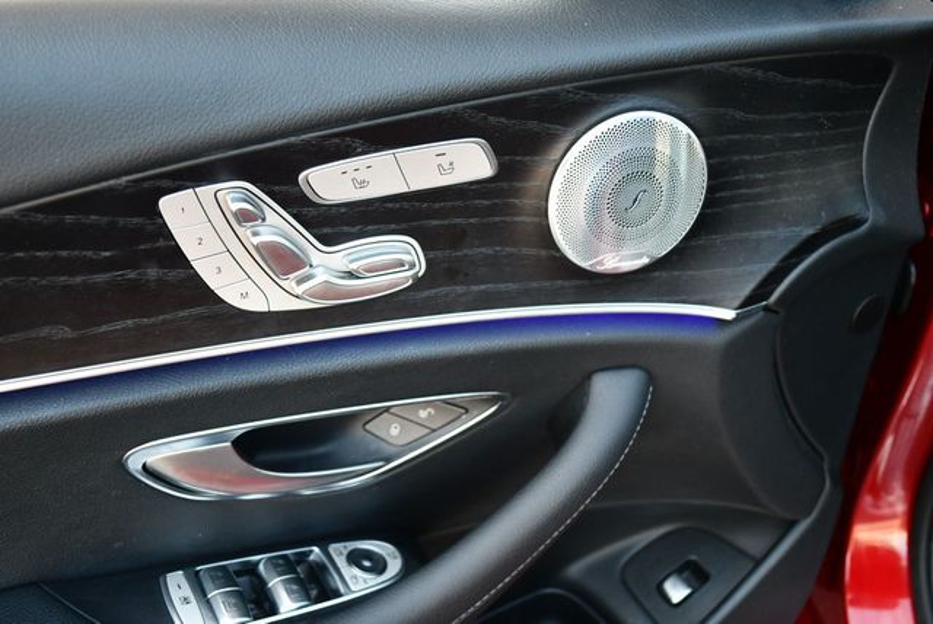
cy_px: 312
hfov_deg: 53.1
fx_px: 934
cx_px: 466
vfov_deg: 36.9
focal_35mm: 36
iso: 720
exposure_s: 1/250
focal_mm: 18
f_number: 3.5
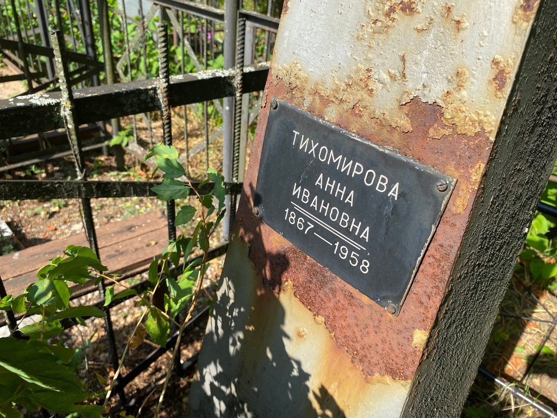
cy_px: 209
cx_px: 278
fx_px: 418
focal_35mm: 26
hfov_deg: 67.3
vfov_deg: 53.1
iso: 32
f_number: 1.8
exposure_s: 1/1170
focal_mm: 4.25
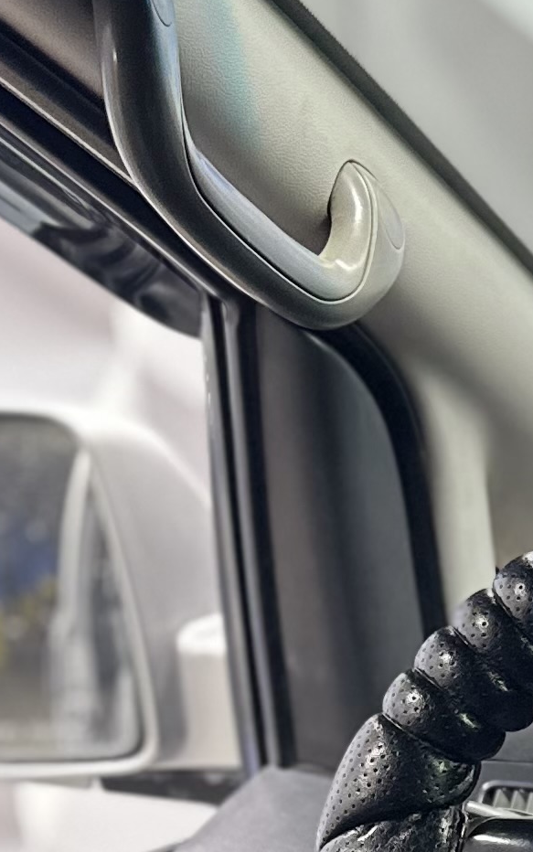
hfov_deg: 10.5
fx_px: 2555
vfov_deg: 17.6
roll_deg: -0.1
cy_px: 1145
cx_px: 1227
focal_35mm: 110
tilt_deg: -25.4
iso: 125
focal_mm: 6.86
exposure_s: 1/50
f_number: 1.78
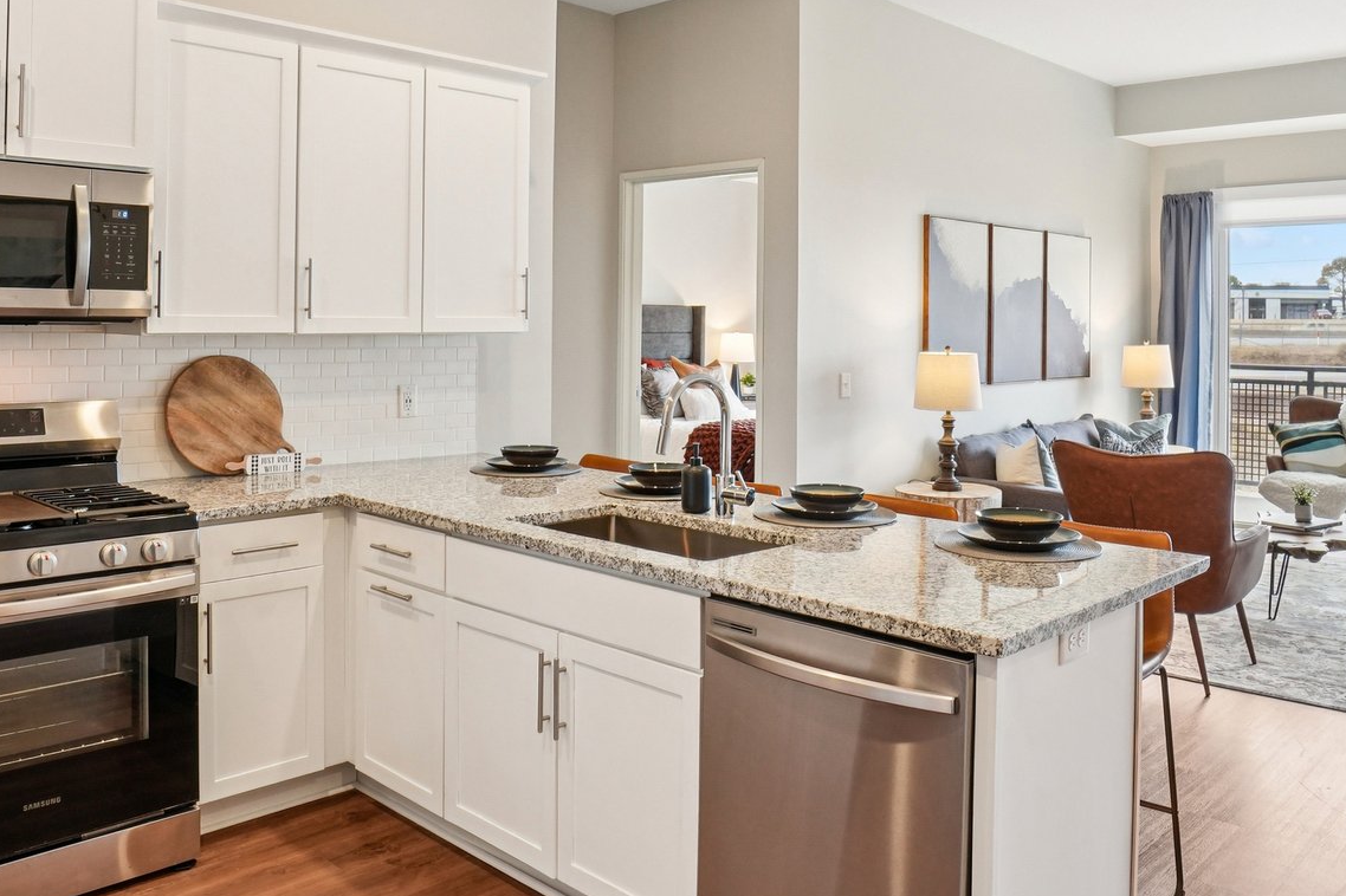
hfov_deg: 67.3
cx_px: 731
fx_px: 1009
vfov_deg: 47.4
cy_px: 330
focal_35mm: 27
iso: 400
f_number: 8
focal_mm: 10
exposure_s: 1/25
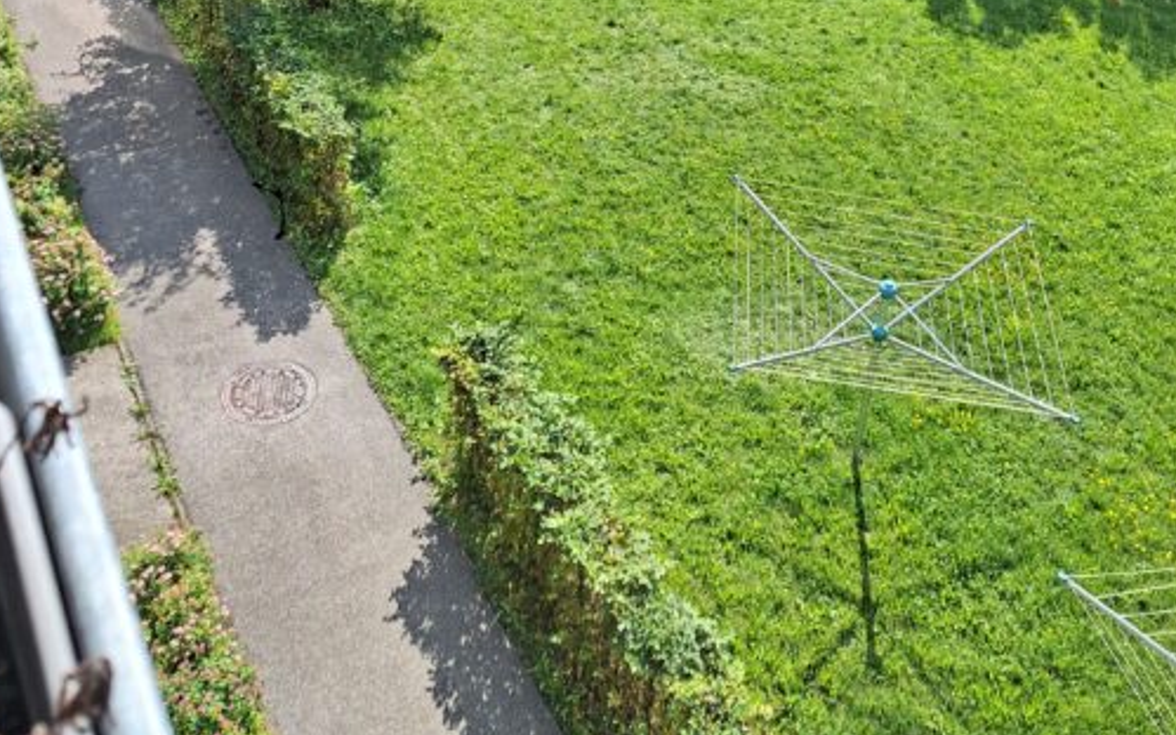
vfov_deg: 26.8
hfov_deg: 45.3
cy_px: -82
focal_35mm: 44
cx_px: 576
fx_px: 1410
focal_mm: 5.54
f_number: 1.8
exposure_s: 1/2278
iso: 40
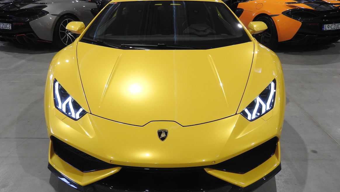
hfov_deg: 69.8
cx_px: 166
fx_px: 243
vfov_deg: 42.9
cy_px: 93
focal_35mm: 27
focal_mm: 4.3
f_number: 3.3
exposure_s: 1/30
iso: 180
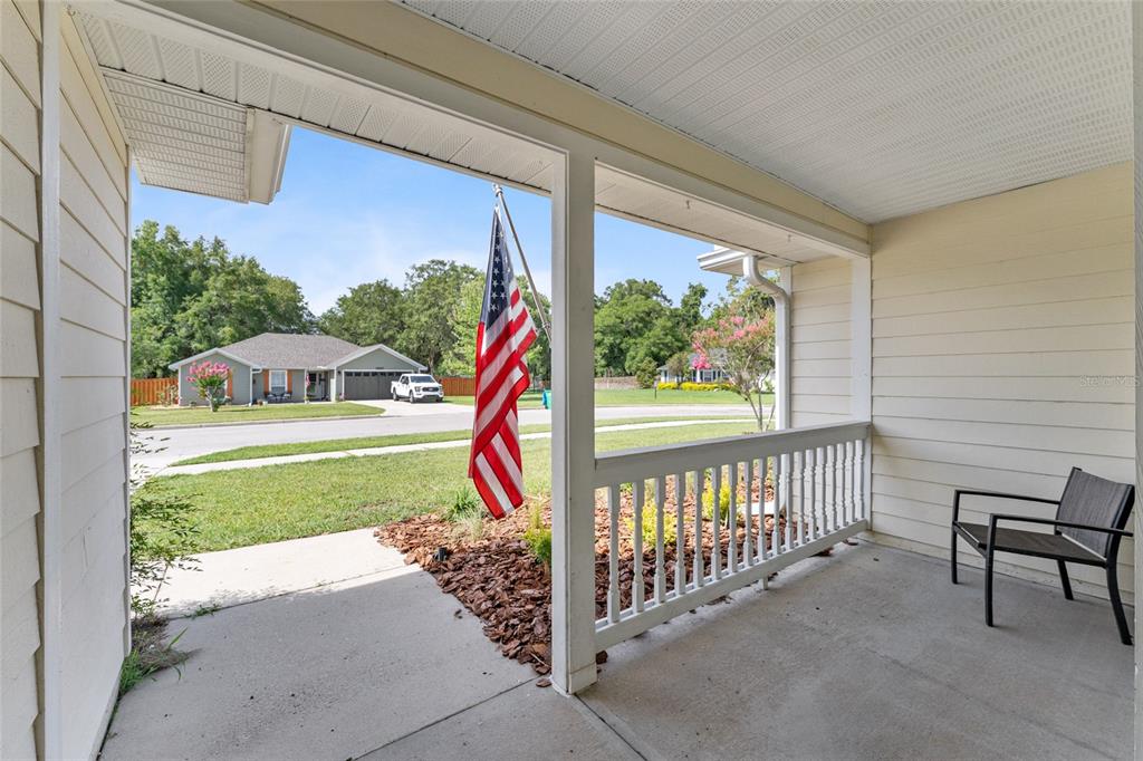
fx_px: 444
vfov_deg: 81.2
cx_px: 572
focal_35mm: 14
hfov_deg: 104.3
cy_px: 380
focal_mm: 14
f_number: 7.1
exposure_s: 1/800
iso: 400
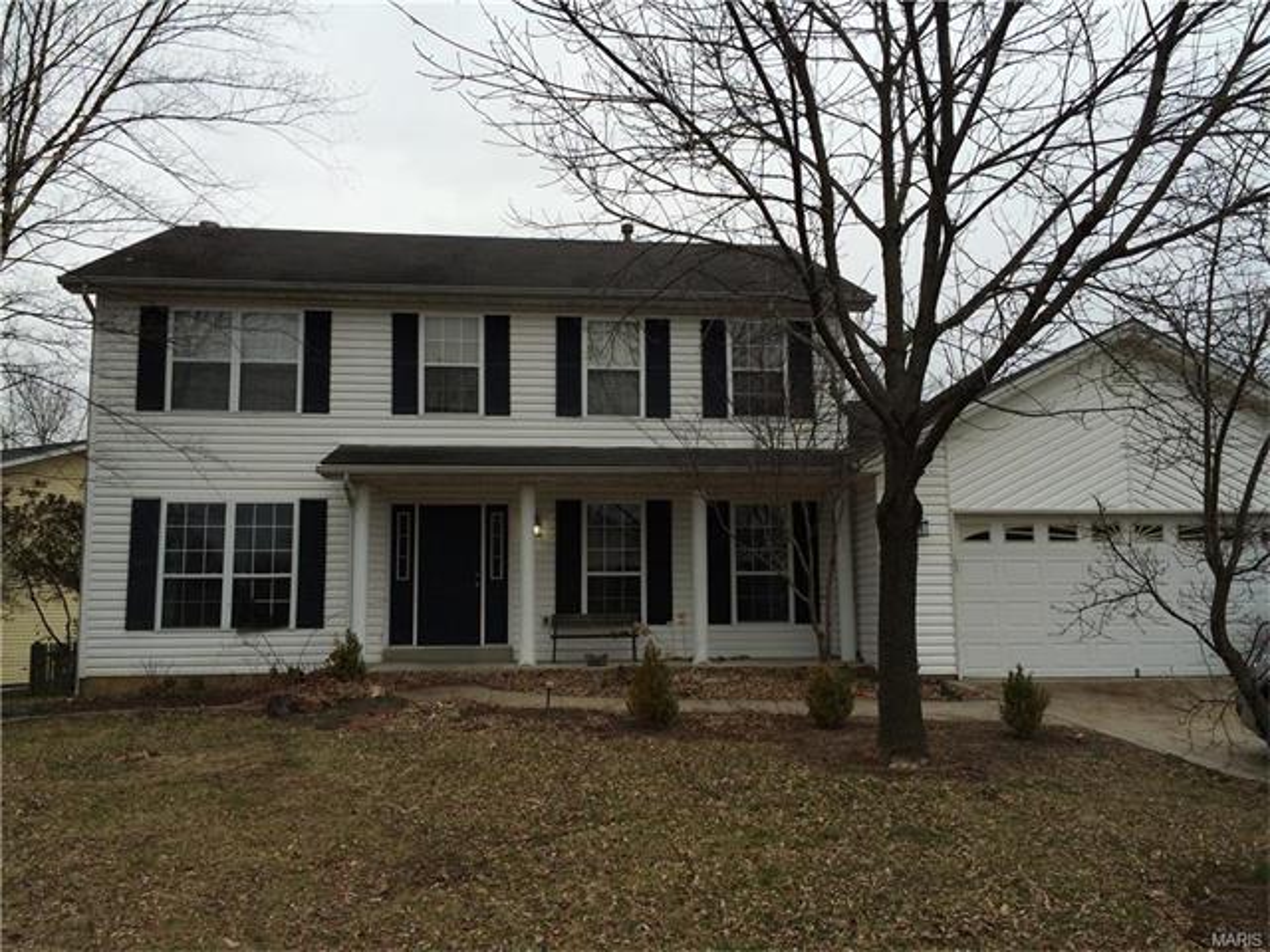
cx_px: 635
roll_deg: +0.6
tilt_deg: +6.3
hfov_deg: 61.7
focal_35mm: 29
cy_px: 476
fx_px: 1064
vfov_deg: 48.2
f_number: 2.2
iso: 32
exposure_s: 1/526
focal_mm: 4.15
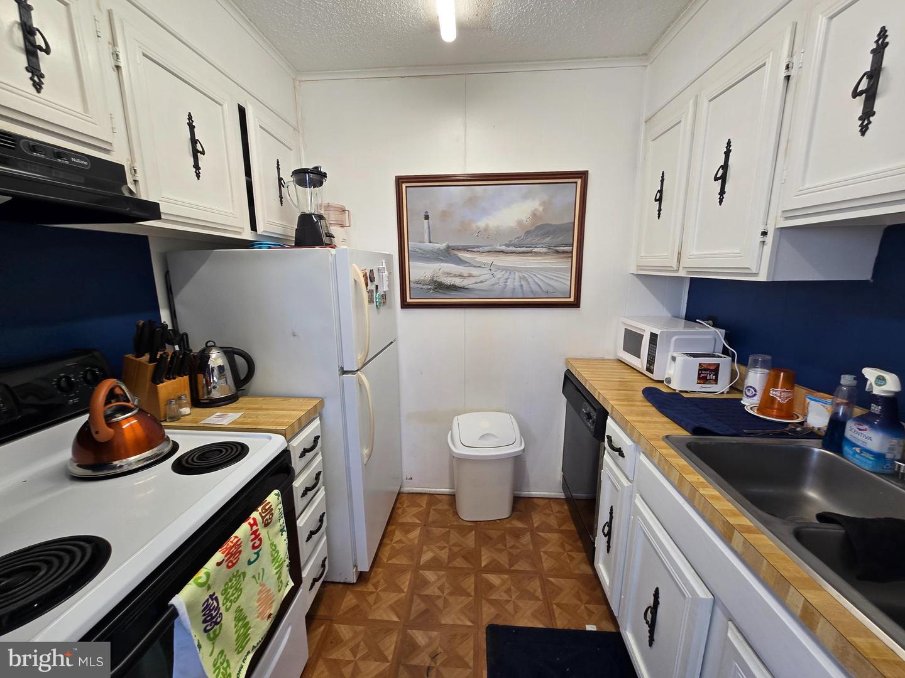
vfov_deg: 89.9
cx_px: 452
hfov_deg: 106.2
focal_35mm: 13
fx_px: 340
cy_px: 339
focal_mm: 2.2
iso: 64
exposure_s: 1/60
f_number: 2.2
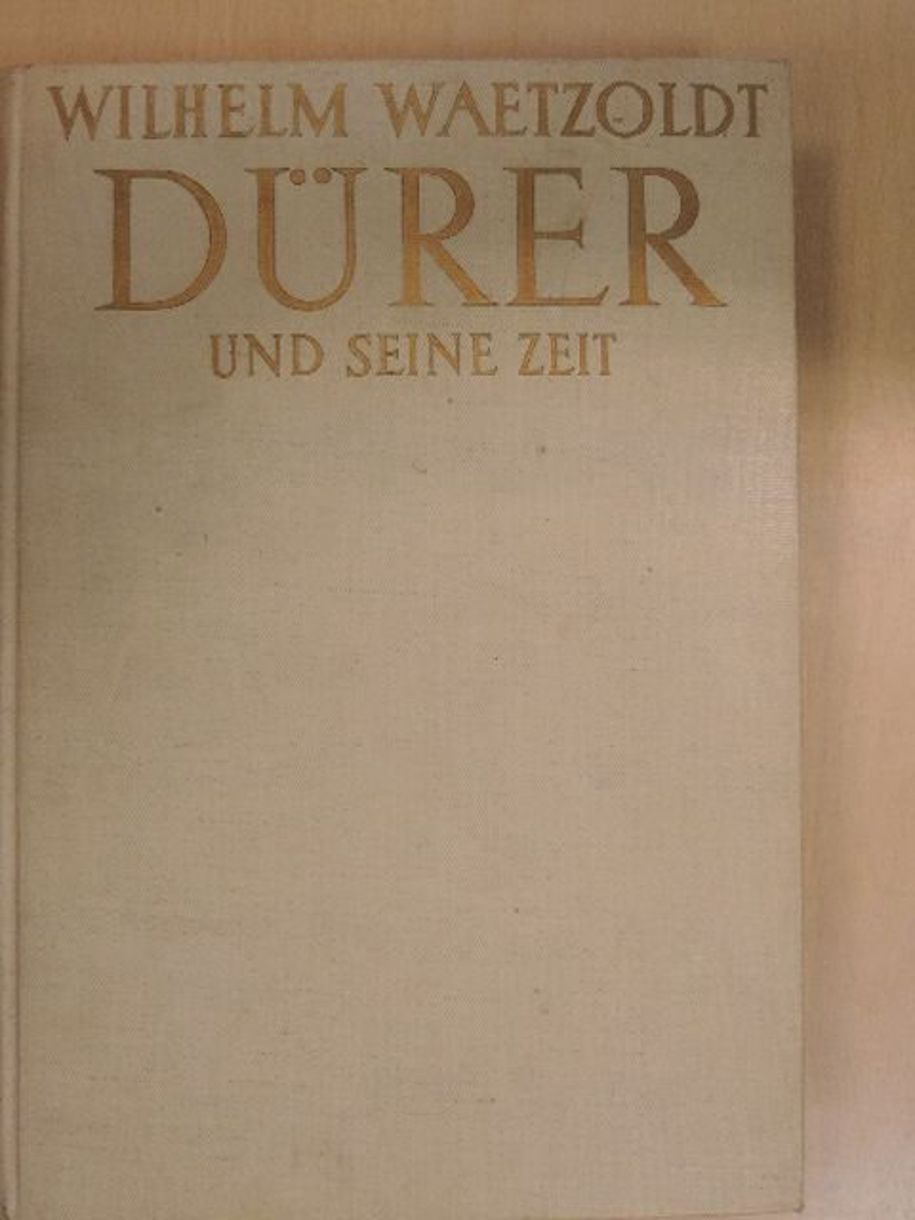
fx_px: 1656
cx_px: 458
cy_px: 610
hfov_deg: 30.9
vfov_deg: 40.4
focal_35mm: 47
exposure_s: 1/80
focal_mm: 8.3
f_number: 3.5
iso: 640
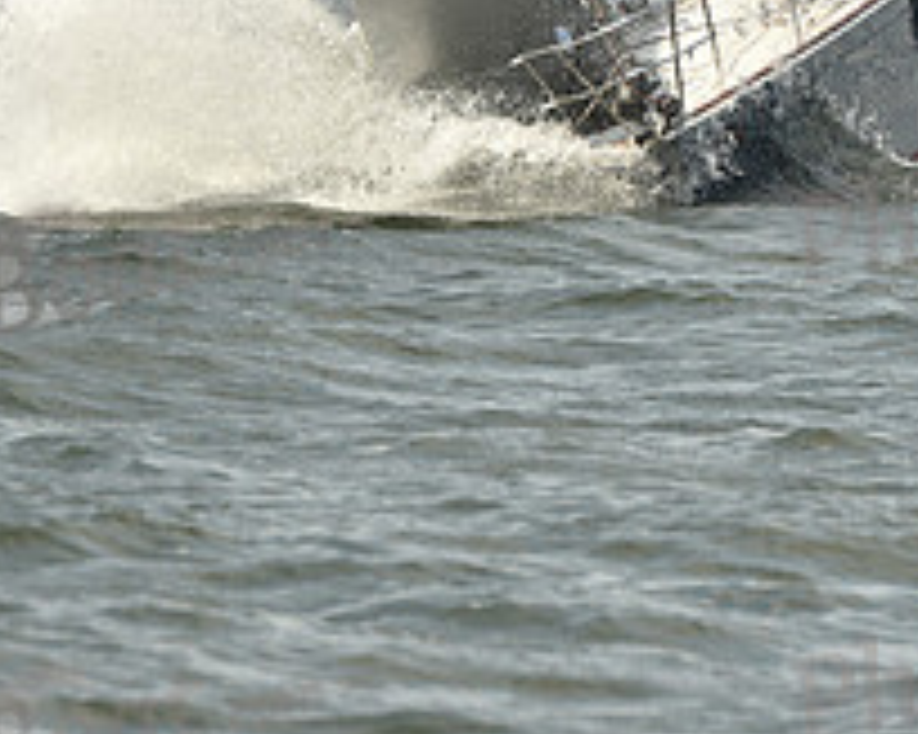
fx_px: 14529
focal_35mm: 535
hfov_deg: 3.6
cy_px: 2
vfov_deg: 2.9
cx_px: 562
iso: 250
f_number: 9
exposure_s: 1/800
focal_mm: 200
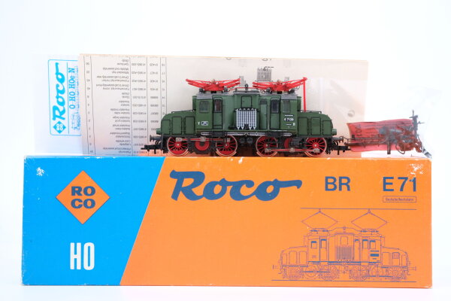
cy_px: 150
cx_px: 226
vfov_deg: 29.9
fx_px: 564
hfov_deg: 43.6
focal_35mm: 45
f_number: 7.1
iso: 500
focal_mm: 30
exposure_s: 1/125
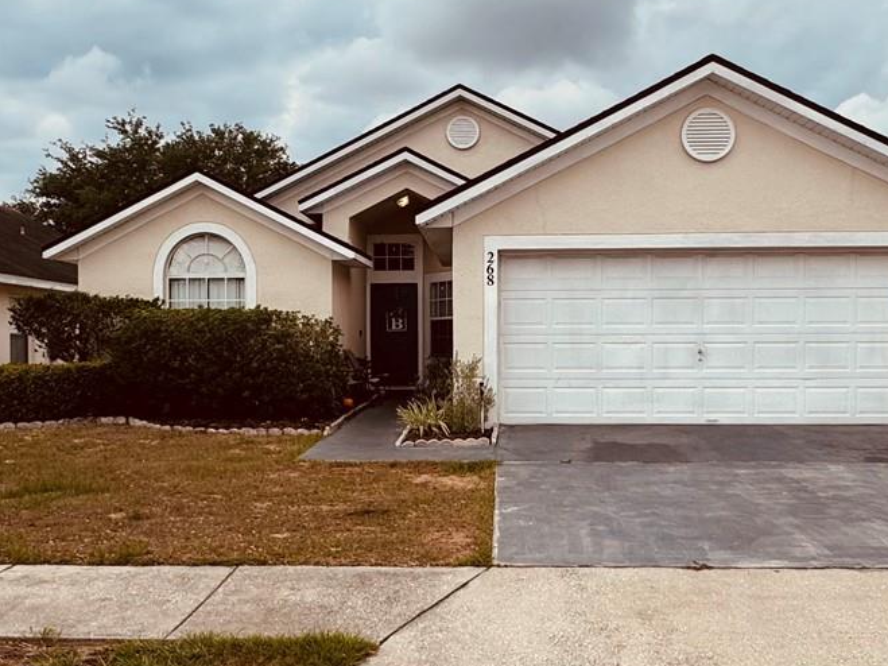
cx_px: 450
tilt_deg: -1.0
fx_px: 872
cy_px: 363
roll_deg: +0.3
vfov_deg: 41.7
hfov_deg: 54.0
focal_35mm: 34
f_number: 2.2
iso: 40
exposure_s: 1/968
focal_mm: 2.22
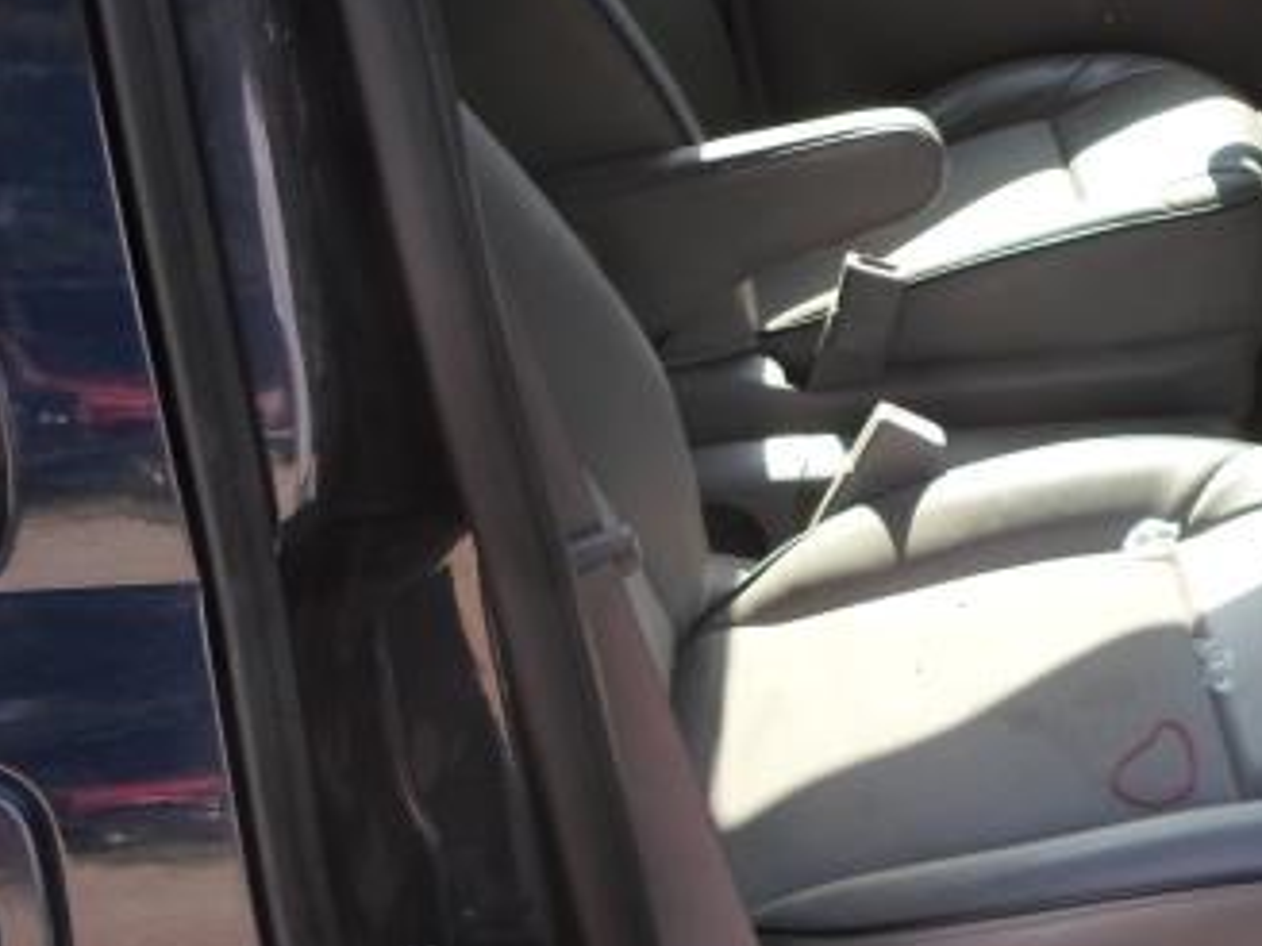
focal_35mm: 61
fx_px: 2224
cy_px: 438
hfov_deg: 29.8
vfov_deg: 24.0
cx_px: 1224
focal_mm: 4.5
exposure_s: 1/350
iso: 80
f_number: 2.5
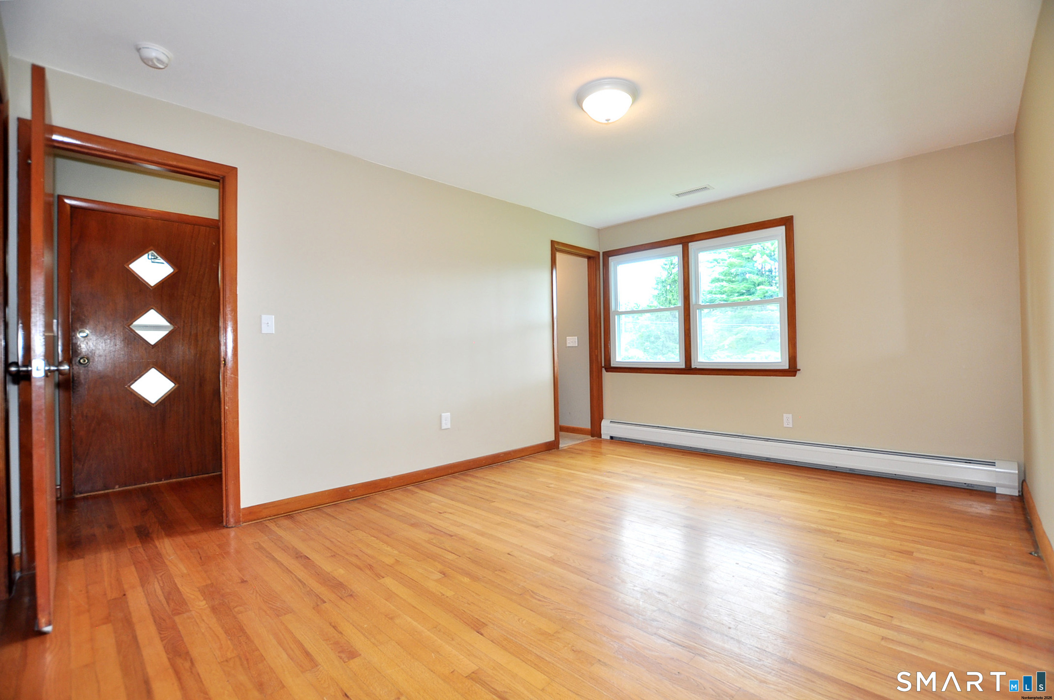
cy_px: 350
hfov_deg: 100.5
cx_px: 527
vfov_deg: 77.2
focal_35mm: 15
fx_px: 439
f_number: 4
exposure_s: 1/40
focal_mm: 10
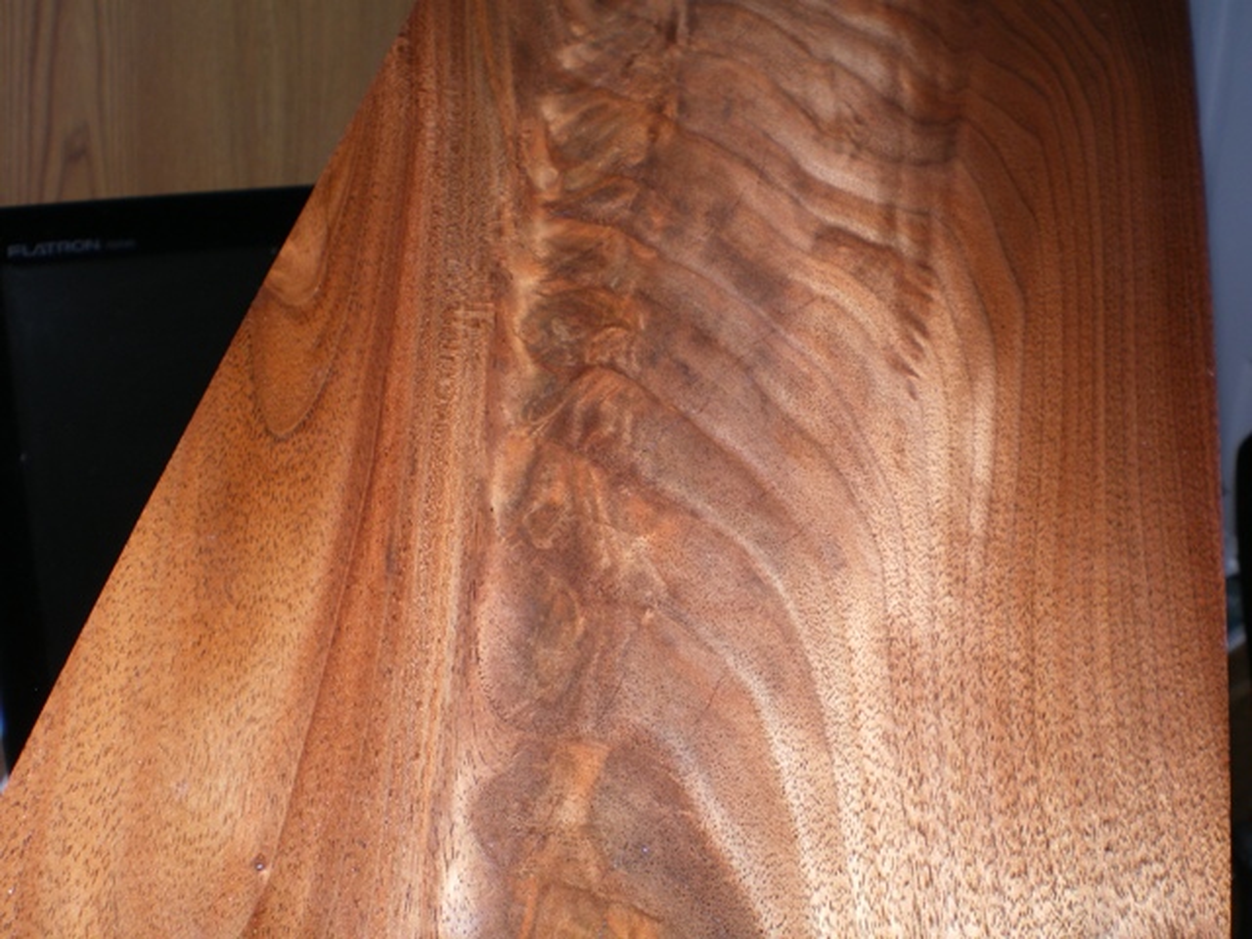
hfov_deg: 49.0
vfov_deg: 37.7
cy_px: 470
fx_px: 1374
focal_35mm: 38
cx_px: 626
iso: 64
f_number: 4.6
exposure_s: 1/30
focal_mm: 6.3
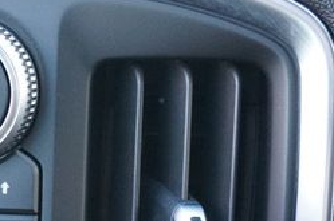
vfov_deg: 12.7
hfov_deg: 18.8
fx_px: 966
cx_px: -46
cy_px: 269
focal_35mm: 104
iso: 2000
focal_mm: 27
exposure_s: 1/60
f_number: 4.5
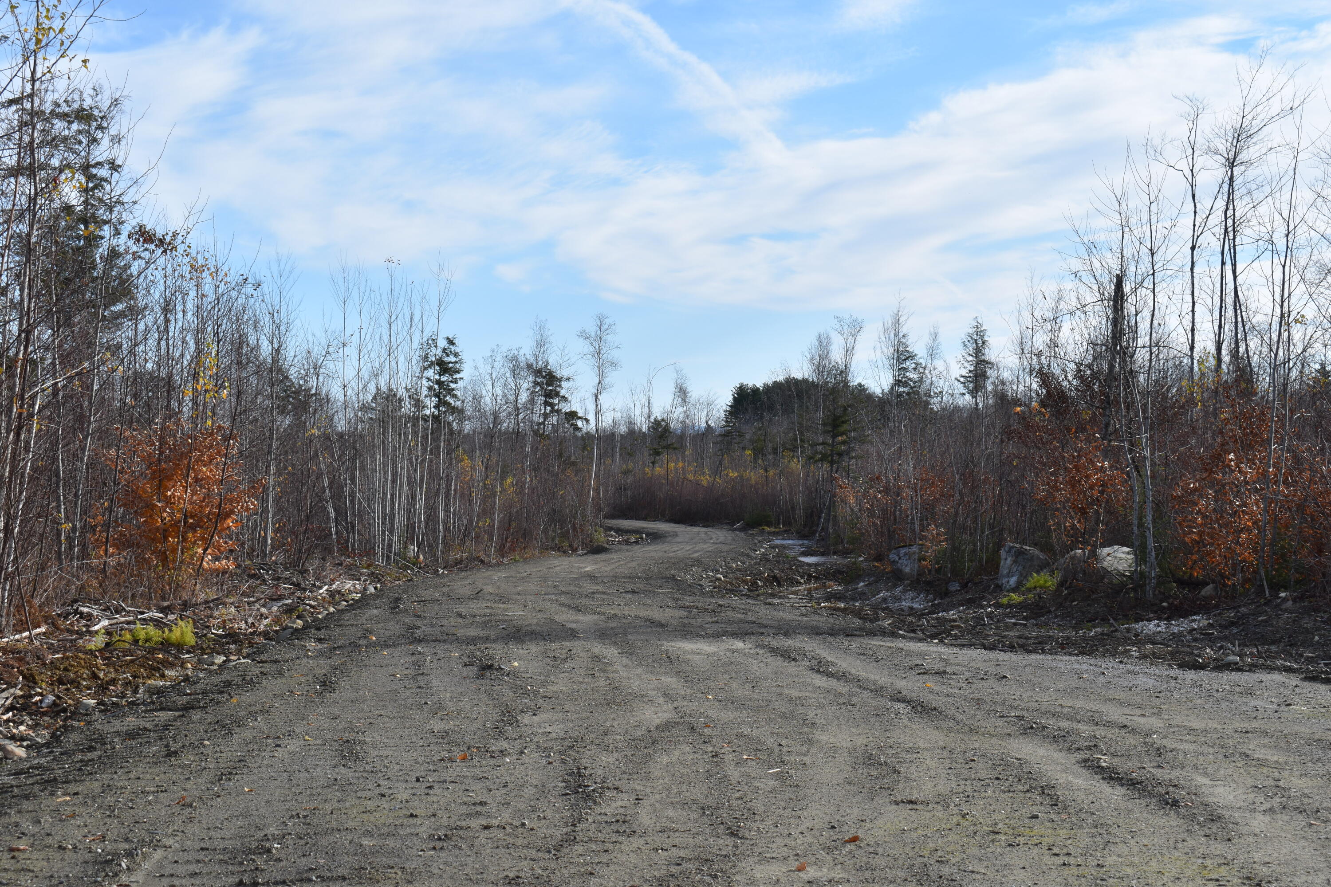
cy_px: 444
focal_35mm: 57
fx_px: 2107
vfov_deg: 23.8
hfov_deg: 35.1
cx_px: 666
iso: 100
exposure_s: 1/250
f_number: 8
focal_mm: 38
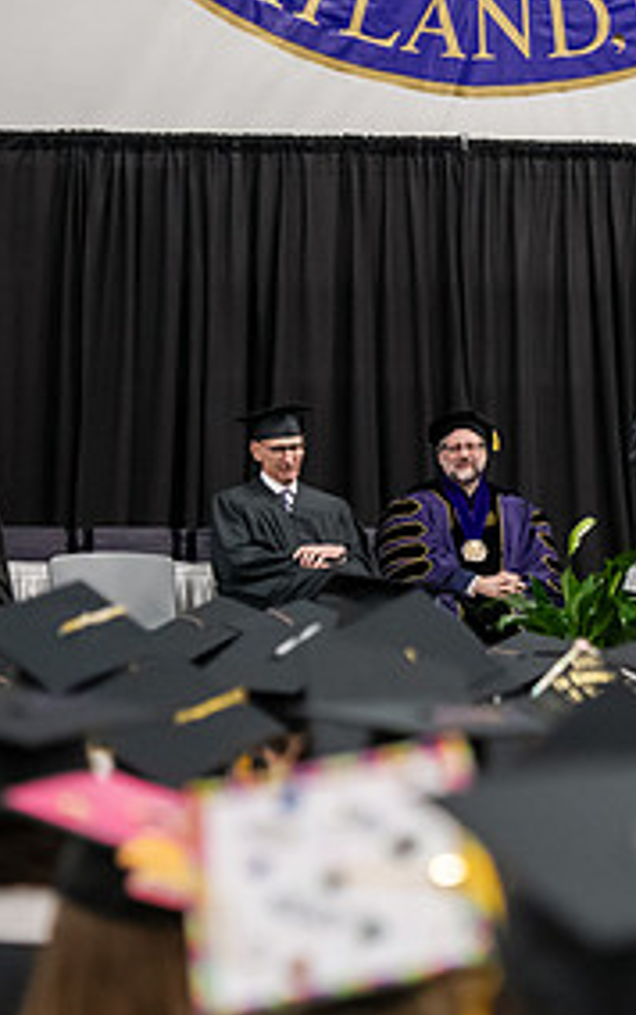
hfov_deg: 5.6
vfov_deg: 9.0
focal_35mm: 233
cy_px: 431
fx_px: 6449
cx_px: 850
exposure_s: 1/200
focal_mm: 112
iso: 3200
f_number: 3.2
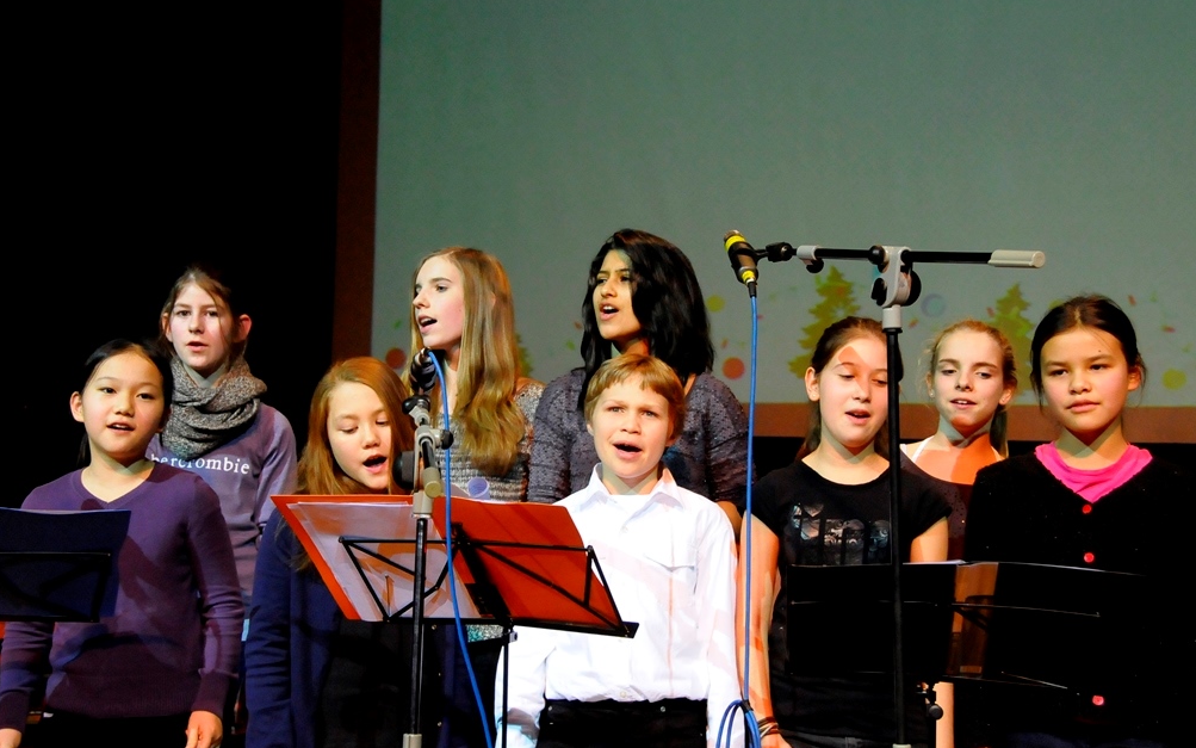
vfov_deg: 24.4
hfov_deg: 38.2
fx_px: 1728
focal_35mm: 53
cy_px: 366
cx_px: 587
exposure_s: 1/125
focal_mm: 34
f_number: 5.6
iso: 3200
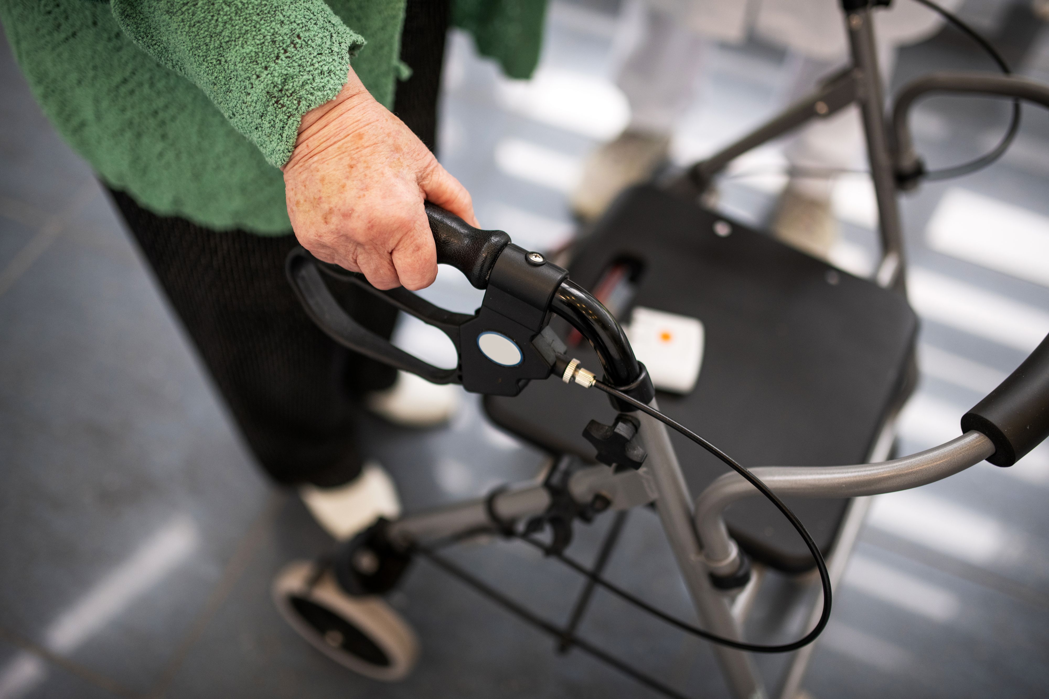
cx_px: 524
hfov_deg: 54.4
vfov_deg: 37.9
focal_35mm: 35
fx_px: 1020
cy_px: 350
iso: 640
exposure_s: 1/400
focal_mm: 35
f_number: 1.8
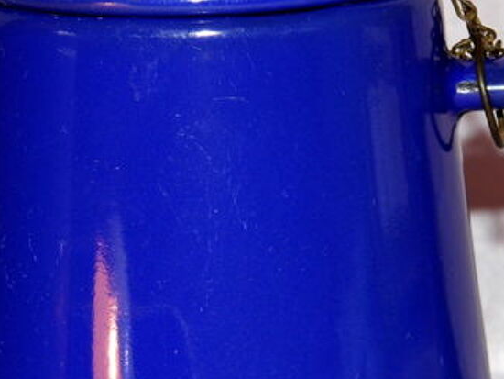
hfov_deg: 8.2
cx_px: 279
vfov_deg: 6.2
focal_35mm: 240
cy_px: 86
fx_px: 3496
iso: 100
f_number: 4.7
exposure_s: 1/60
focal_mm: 23.6
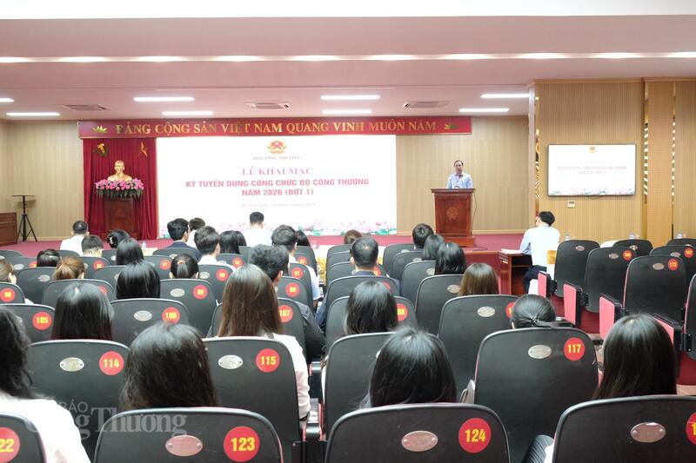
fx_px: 638
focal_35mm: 33
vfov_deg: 40.0
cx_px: 348
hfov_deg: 57.2
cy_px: 232
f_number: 6.4
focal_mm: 22.3
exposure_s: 1/125
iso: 8000
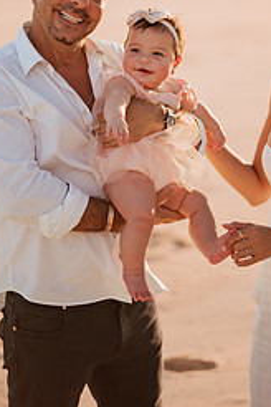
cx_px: 198
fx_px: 1197
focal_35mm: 106
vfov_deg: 19.0
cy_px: 68
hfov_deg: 12.9
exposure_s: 1/3200
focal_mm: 58
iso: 50
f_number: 1.4
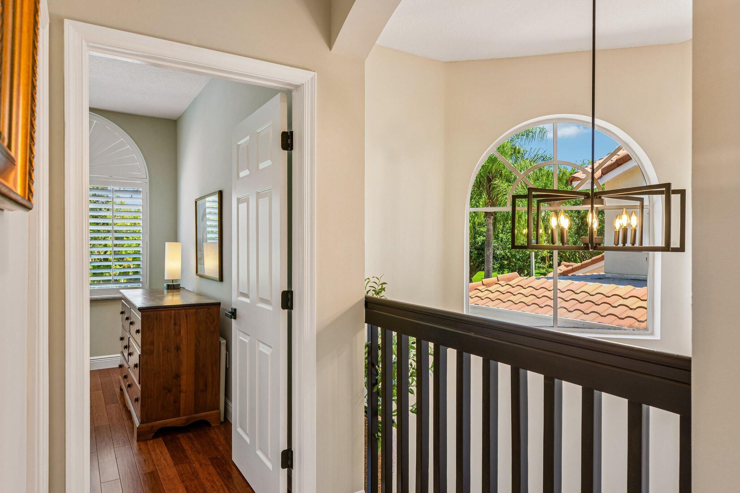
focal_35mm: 22
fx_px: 452
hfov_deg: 78.6
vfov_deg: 57.2
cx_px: 370
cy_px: 246
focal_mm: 22
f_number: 9
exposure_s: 1/20
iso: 200
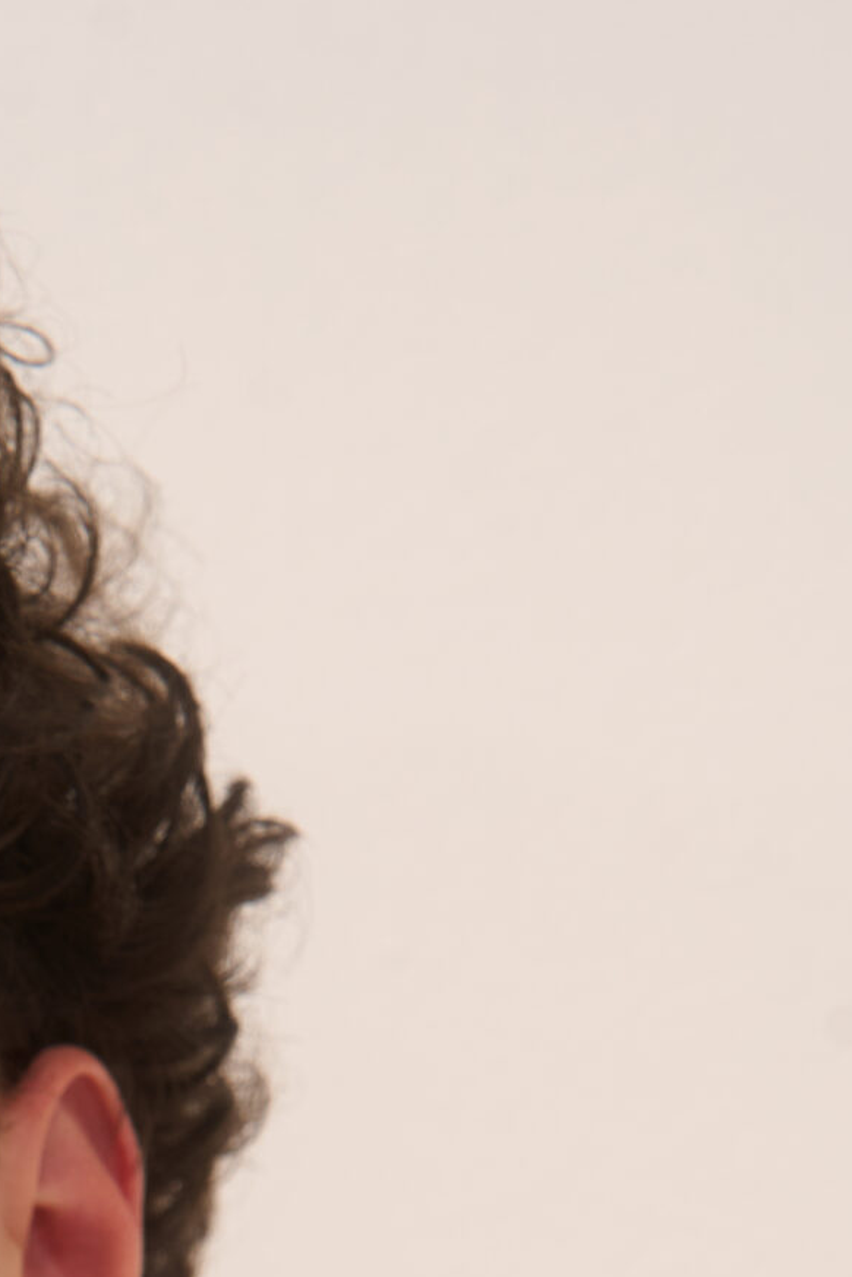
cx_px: -315
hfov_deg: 6.3
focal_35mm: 217
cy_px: 1742
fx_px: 7703
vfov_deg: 9.3
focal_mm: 74
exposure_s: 1/200
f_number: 7.1
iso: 320
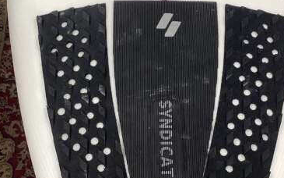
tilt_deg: -63.6
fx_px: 557
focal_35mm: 72
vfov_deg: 18.1
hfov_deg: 28.5
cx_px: 174
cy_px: 65
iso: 64
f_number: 2.4
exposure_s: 1/60
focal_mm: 3.3
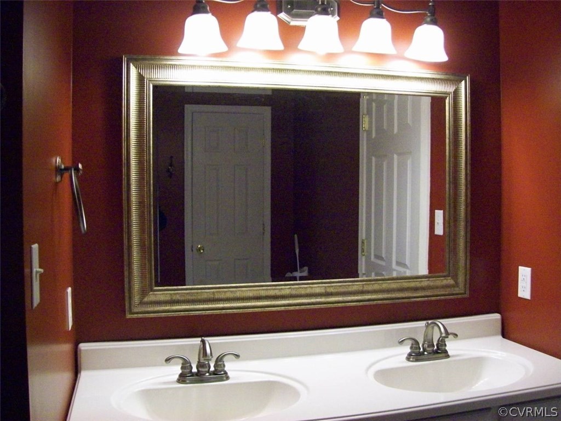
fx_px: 583
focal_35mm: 36
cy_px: 210
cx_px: 280
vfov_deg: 39.7
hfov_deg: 51.4
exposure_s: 1/128
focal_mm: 6
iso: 505
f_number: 2.7
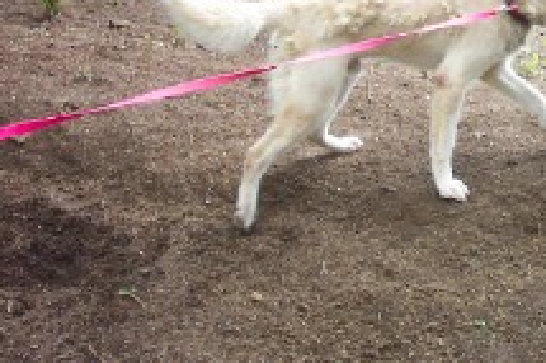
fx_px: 985
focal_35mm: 65
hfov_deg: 30.3
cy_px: 44
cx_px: 427
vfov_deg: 20.5
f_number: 2.8
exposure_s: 1/125
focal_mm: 7.5
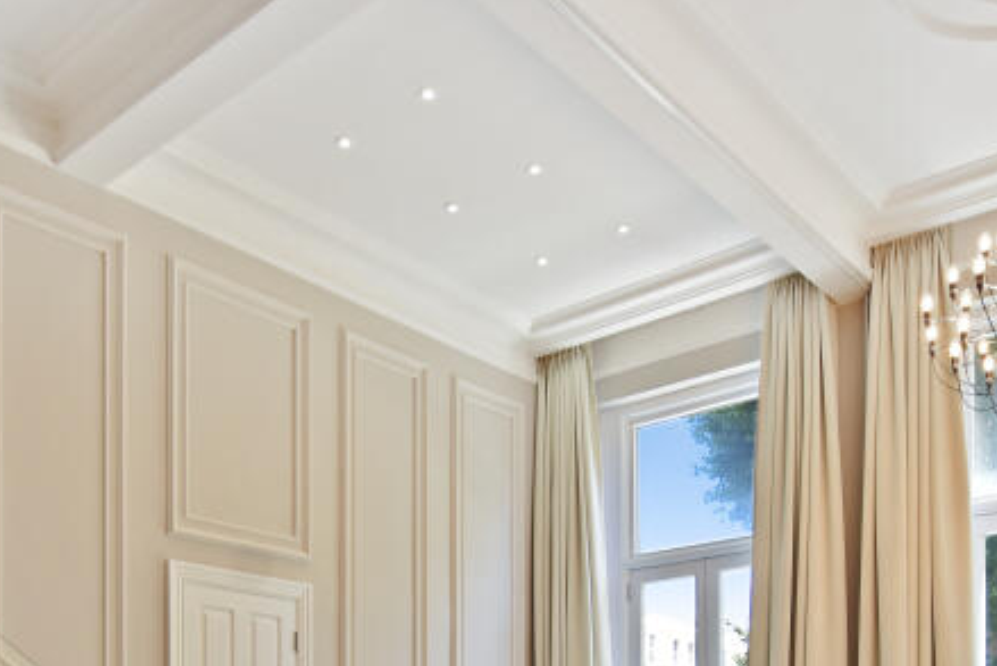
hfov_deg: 53.9
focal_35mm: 35
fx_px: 970
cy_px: 754
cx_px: 386
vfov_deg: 32.7
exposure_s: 1/20
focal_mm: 10
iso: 200
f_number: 5.6
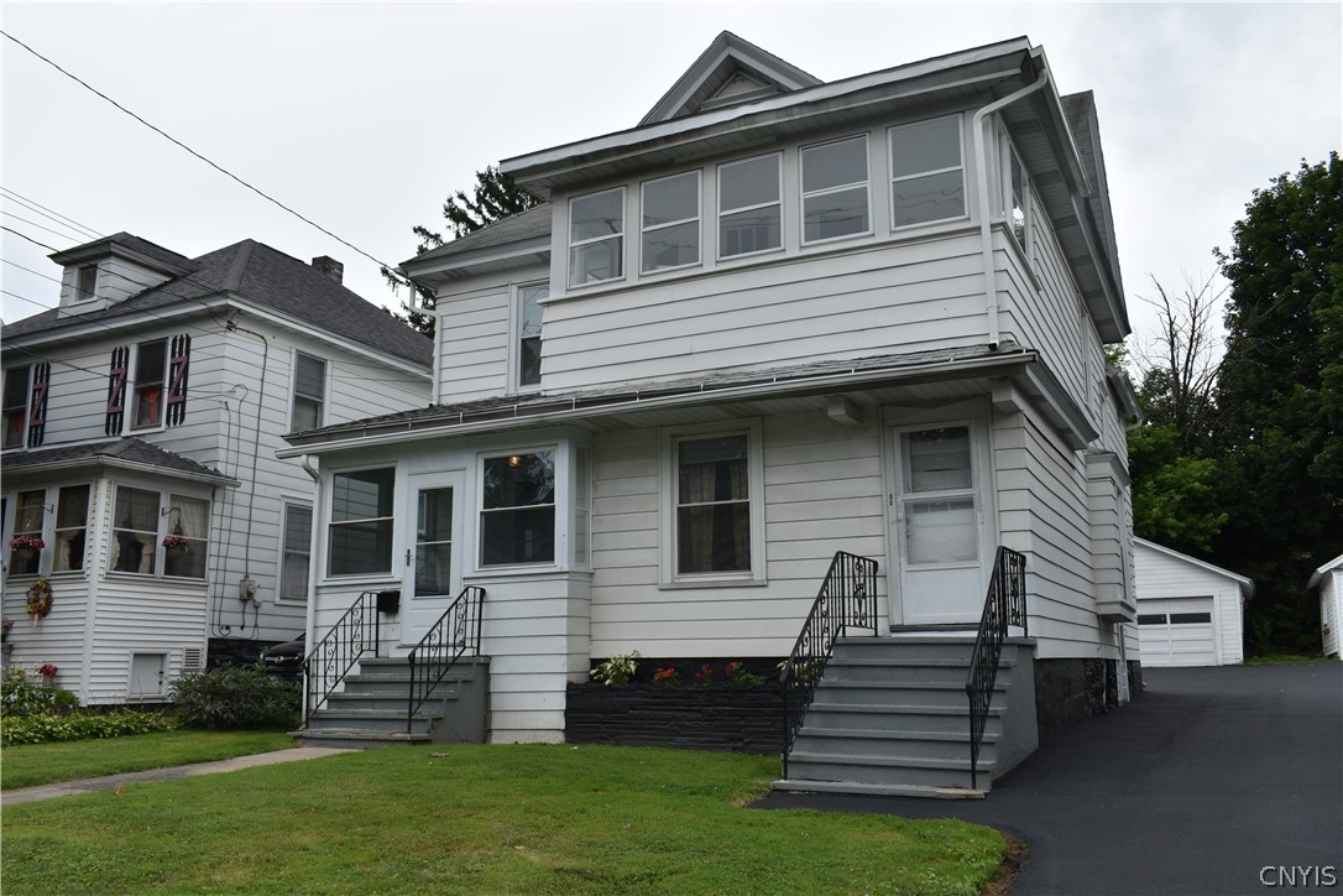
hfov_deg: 61.9
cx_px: 672
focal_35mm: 30
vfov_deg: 43.6
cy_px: 448
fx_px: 1119
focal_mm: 20
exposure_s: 1/250
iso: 100
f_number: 8
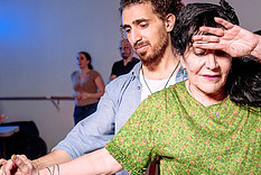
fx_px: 530
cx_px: 199
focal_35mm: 73
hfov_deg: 27.3
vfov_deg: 18.7
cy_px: 101
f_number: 3.5
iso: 800
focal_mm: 24
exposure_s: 1/125
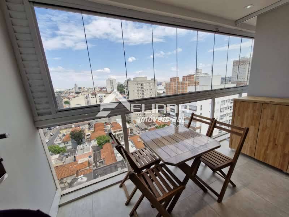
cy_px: 108
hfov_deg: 106.2
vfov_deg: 89.9
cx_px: 144
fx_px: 109
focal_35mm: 13
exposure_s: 1/884
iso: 50
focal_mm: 1.74
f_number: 2.2
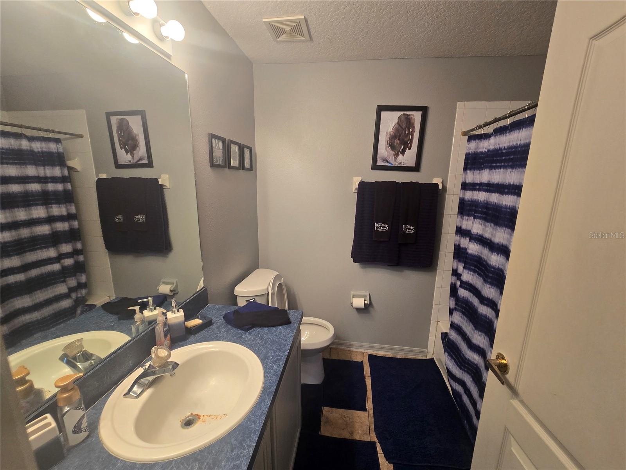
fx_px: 235
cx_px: 313
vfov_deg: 89.9
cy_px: 235
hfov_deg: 106.2
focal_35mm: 13
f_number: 2.2
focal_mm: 2.2
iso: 160
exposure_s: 1/60
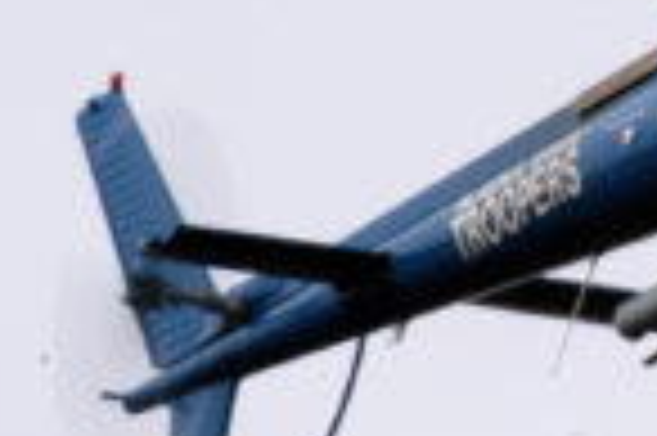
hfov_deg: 1.5
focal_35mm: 1338
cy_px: -36
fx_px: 24391
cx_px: 1102
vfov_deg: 1.0
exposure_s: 1/80
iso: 200
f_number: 22
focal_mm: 200
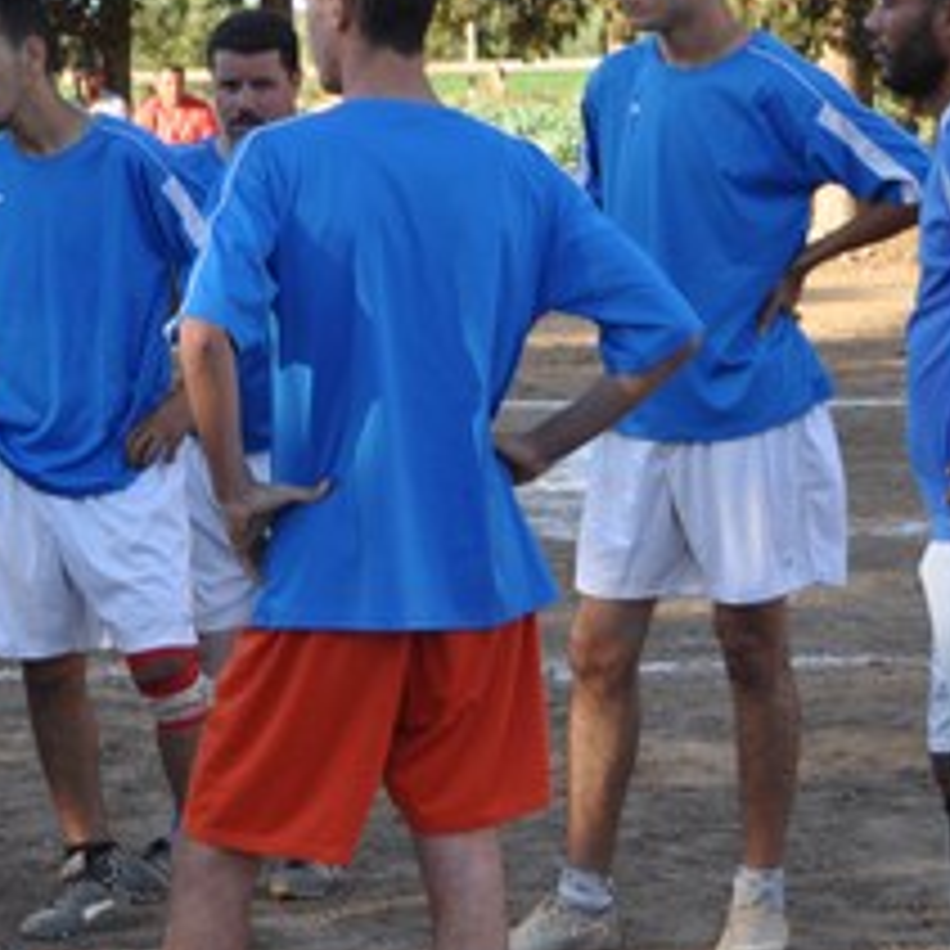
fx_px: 5527
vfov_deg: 9.8
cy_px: 452
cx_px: -45
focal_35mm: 178
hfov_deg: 9.7
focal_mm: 46
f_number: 7.1
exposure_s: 1/200
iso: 200
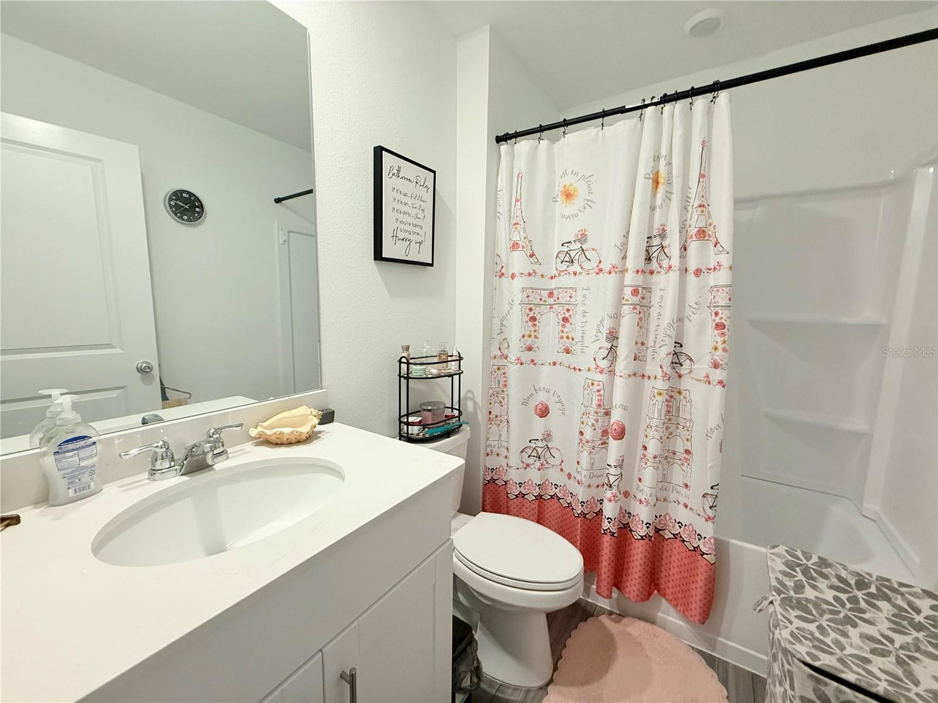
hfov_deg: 102.1
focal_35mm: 14
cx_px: 469
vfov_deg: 85.7
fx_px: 379
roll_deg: -0.2
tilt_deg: -6.8
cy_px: 352
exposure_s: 1/120
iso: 320
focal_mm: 2.22
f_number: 2.2
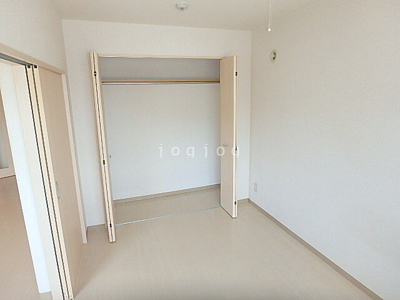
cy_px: 150
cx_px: 200
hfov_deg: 79.0
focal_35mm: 21
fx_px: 243
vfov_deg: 63.4
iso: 200
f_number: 3.5
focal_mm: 3.7
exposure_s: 1/60
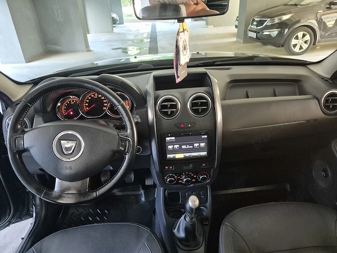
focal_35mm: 23
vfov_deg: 58.9
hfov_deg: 73.9
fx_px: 224
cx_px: 168
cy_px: 126
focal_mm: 5.4
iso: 2000
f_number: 1.8
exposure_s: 1/100
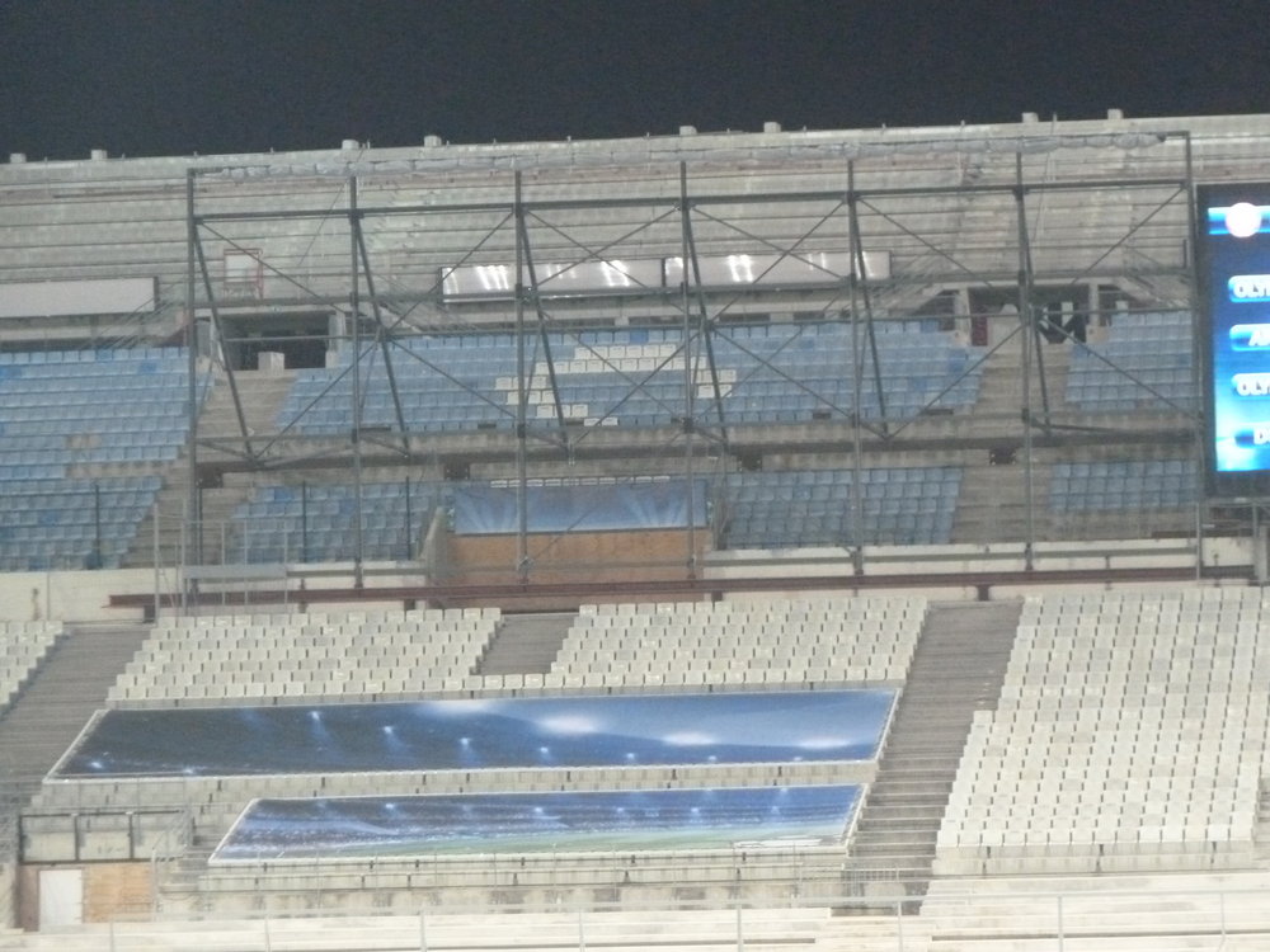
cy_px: 476
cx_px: 635
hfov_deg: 13.4
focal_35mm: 147
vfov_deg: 10.1
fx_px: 5393
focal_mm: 24.1
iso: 1000
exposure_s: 1/40
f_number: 4.5
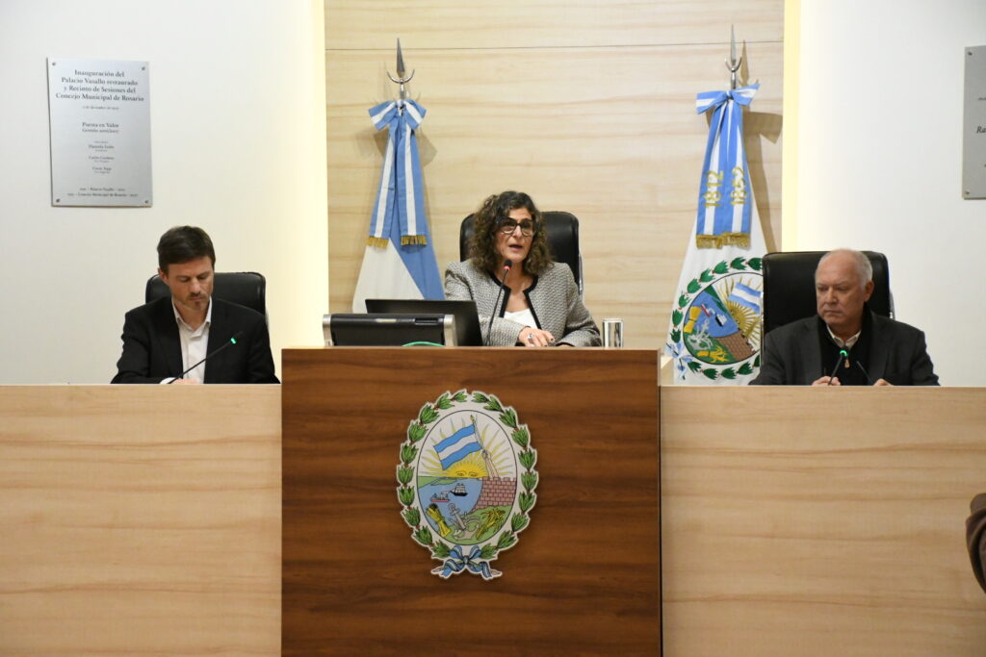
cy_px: 328
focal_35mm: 93
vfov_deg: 14.7
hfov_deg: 21.9
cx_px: 493
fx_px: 2547
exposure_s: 1/320
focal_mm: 62
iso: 10000
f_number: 5
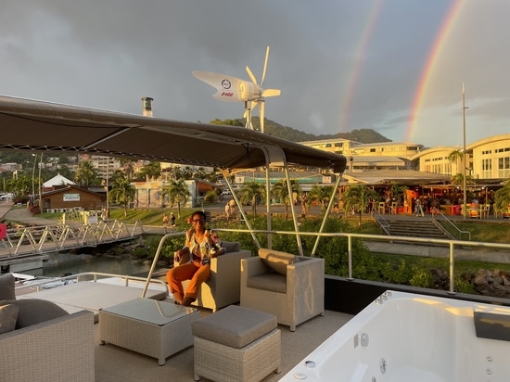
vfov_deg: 53.0
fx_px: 383
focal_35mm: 26
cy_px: 191
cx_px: 255
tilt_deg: +1.0
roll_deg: +0.1
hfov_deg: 67.3
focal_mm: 4.2
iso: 40
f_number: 1.6
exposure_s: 1/121
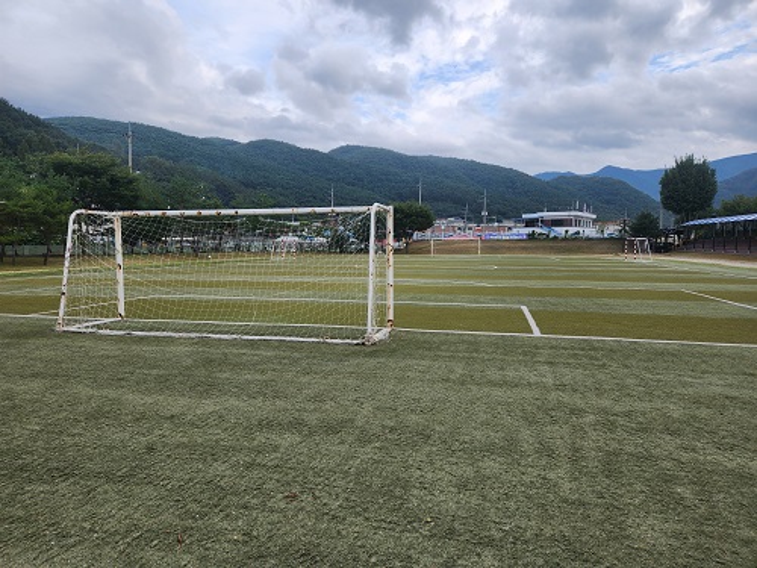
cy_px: 284
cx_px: 378
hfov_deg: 73.9
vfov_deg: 58.9
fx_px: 503
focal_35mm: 23
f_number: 1.8
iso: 20
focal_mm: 5.4
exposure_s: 1/598
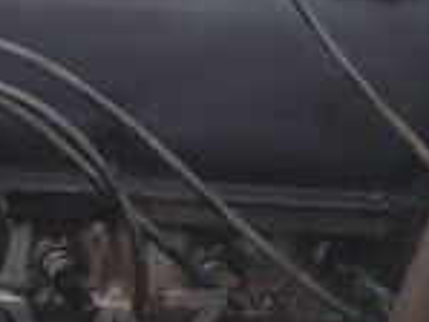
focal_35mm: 146
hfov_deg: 13.2
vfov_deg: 10.1
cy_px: 332
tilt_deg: -52.5
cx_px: -66
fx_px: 1811
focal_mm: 4.12
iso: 64
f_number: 2.4
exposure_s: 1/40
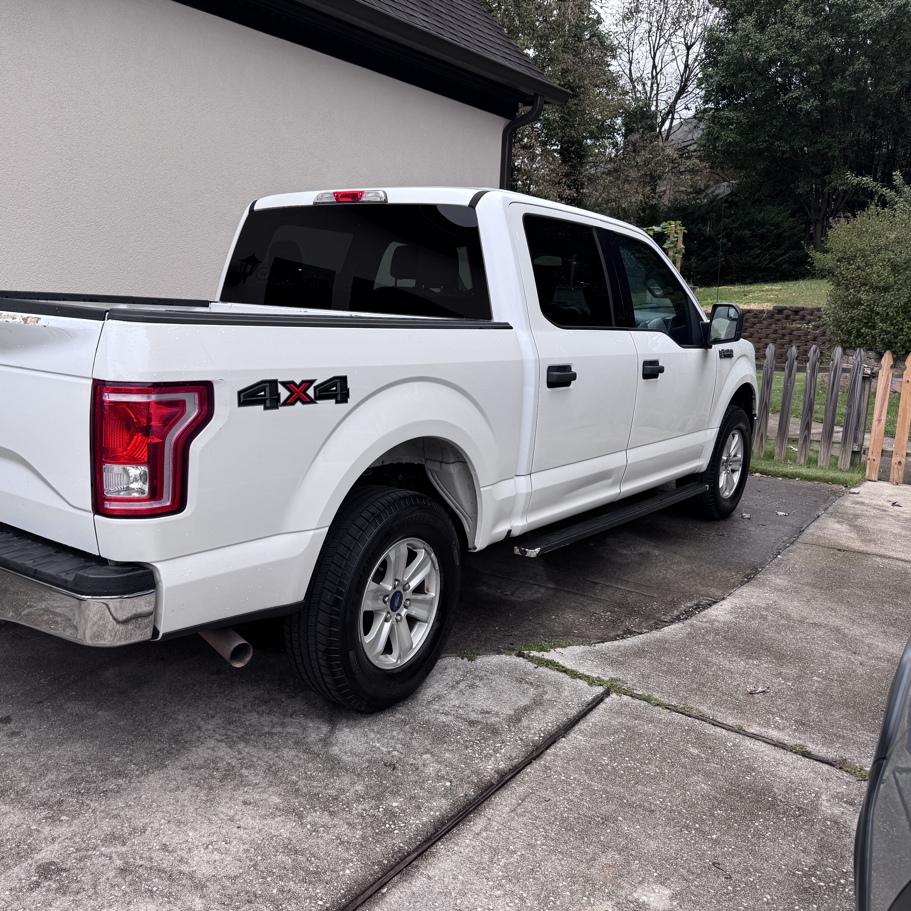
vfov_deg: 55.6
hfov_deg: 55.4
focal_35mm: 29
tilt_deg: -11.7
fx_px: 863
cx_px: 382
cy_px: 458
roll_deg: -2.6
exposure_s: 1/121
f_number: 1.78
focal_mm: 6.76
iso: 64
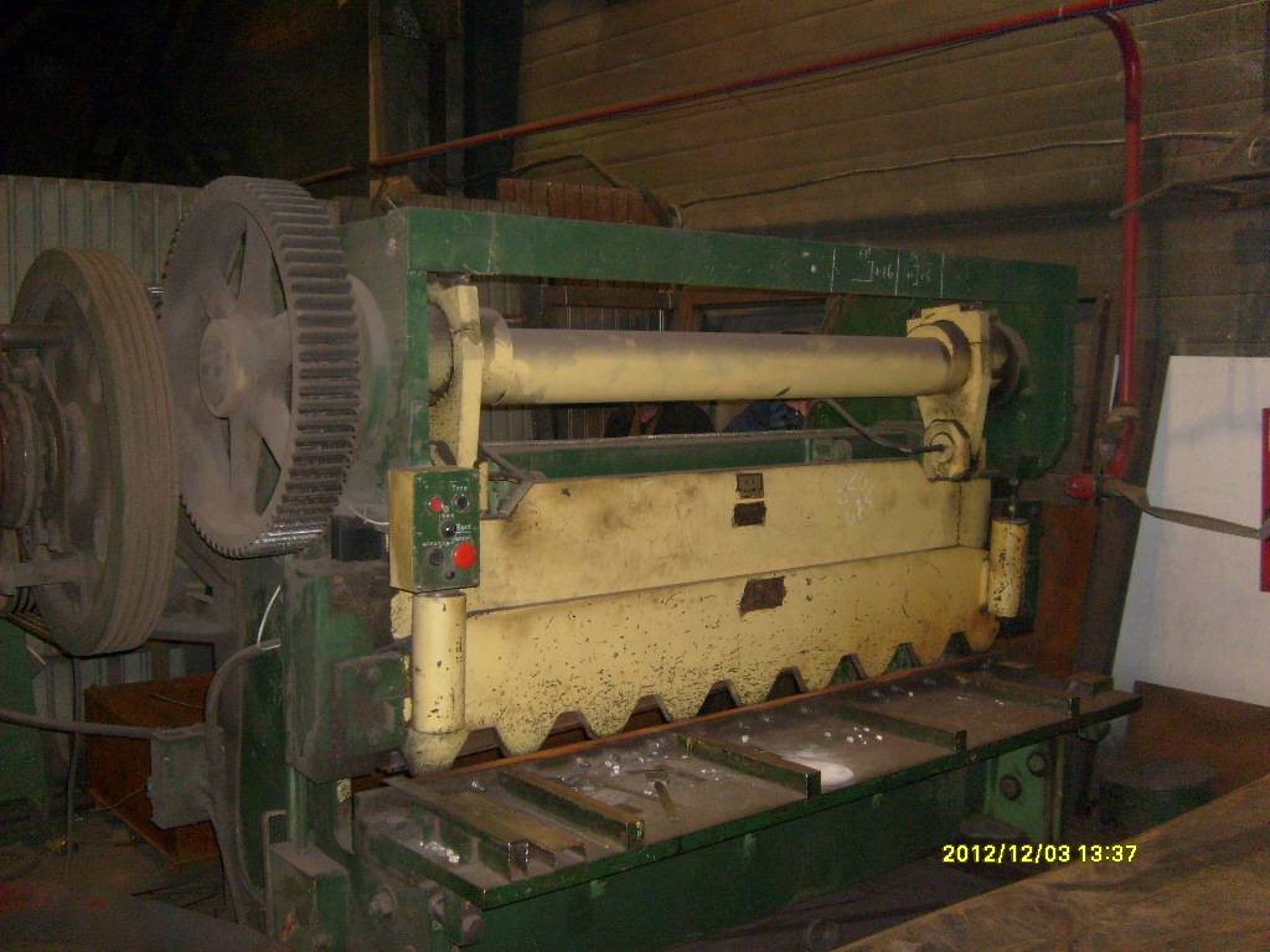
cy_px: 476
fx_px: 1284
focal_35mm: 35
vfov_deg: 40.7
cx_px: 635
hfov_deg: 52.6
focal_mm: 5.8
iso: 160
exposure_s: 1/45
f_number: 2.8
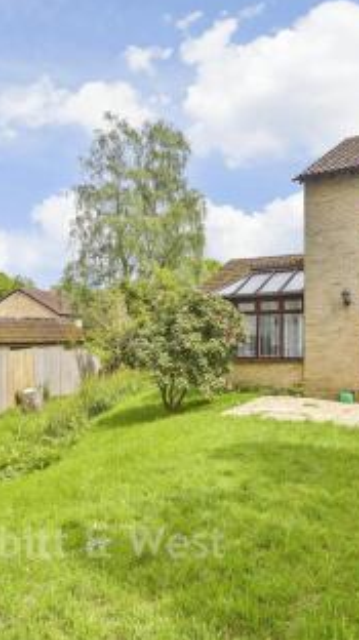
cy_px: 319
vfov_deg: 76.4
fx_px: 407
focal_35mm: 24
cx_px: 220
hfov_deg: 47.3
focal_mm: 10
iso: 160
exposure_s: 1/200
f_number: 8
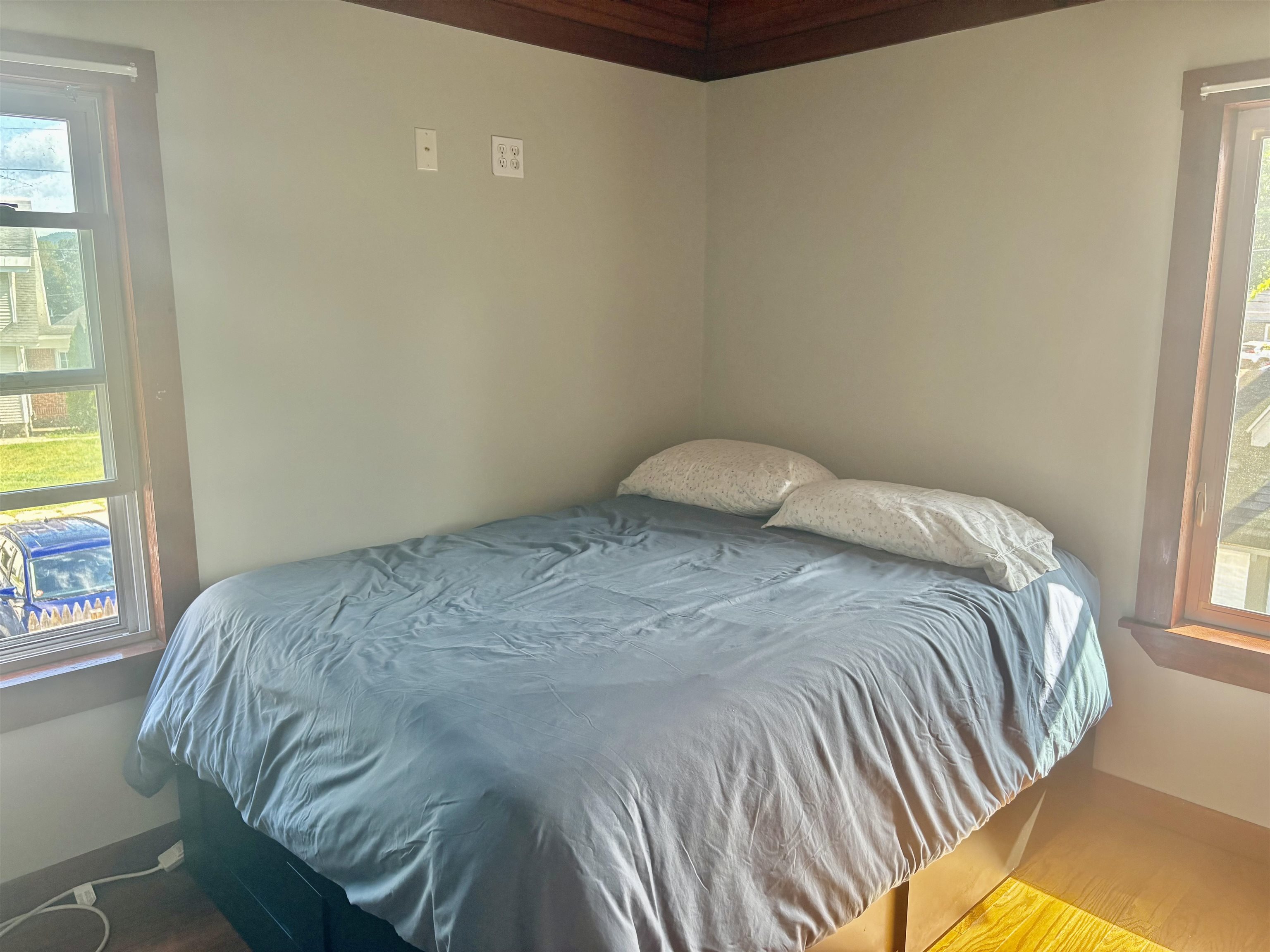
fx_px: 954
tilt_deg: -10.8
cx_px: 635
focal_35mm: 26
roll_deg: -0.1
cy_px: 476
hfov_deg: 67.3
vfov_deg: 53.1
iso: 125
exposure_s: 1/107
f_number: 1.6
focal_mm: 5.96
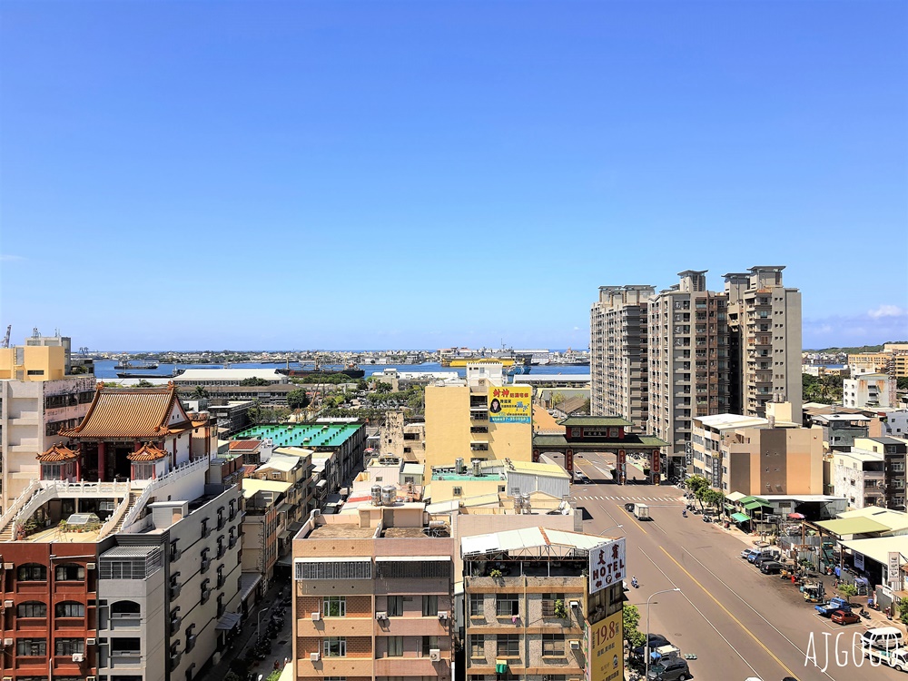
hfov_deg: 67.3
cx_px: 454
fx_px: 682
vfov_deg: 53.1
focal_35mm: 26
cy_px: 340
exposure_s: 1/1392
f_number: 1.7
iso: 50
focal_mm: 4.32
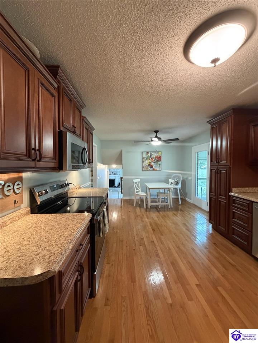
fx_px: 139
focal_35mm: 14
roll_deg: -0.6
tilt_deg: -2.3
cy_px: 172
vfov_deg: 102.1
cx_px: 129
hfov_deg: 85.7
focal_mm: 2.22
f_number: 2.2
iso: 640
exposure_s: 1/60
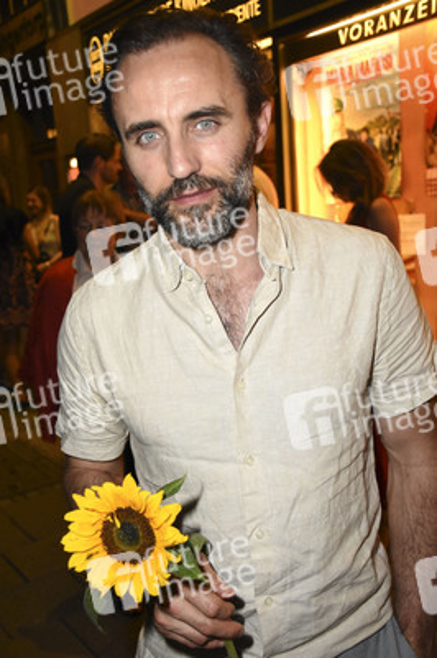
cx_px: 218
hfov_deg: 33.0
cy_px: 329
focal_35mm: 40
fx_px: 739
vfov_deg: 48.0
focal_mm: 27
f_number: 4.5
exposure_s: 1/160
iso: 1600
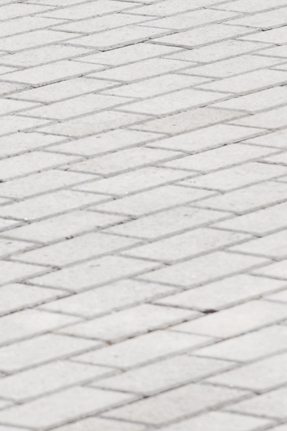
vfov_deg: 4.3
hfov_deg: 2.9
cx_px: -289
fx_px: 5620
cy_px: -502
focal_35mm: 470
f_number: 5.6
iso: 250
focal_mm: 70
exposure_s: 1/500
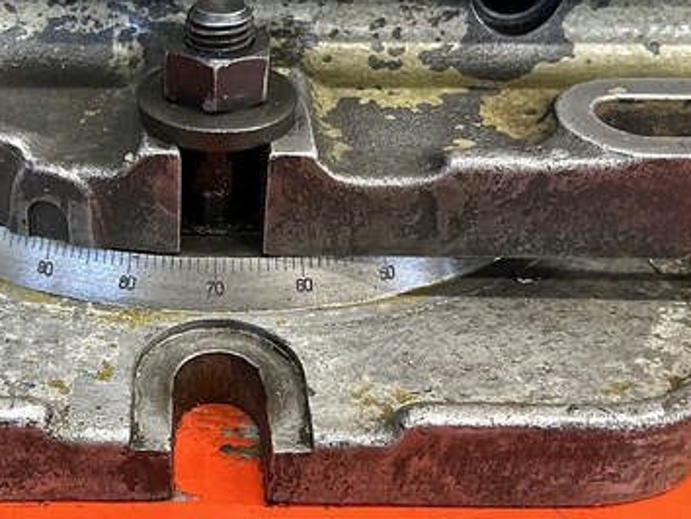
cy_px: 209
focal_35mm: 47
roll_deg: -0.8
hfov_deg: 39.4
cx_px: 182
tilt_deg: -34.0
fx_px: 939
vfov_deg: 30.8
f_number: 1.5
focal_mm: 5.7
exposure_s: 1/60
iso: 320
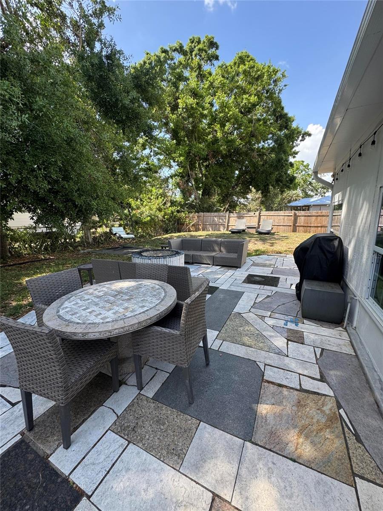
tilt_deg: -10.5
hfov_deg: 85.7
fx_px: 207
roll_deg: +1.0
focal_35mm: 14
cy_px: 256
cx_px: 192
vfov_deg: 102.1
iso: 40
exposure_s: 1/290
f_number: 2.2
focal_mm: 2.22
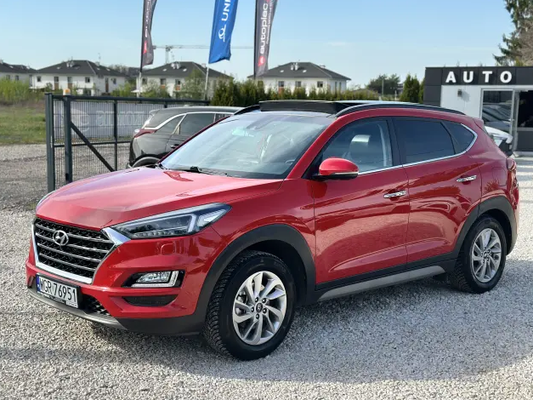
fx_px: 754
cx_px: 267
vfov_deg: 29.7
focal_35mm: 49
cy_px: 199
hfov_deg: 38.9
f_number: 1.78
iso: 80
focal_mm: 6.86
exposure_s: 1/2070
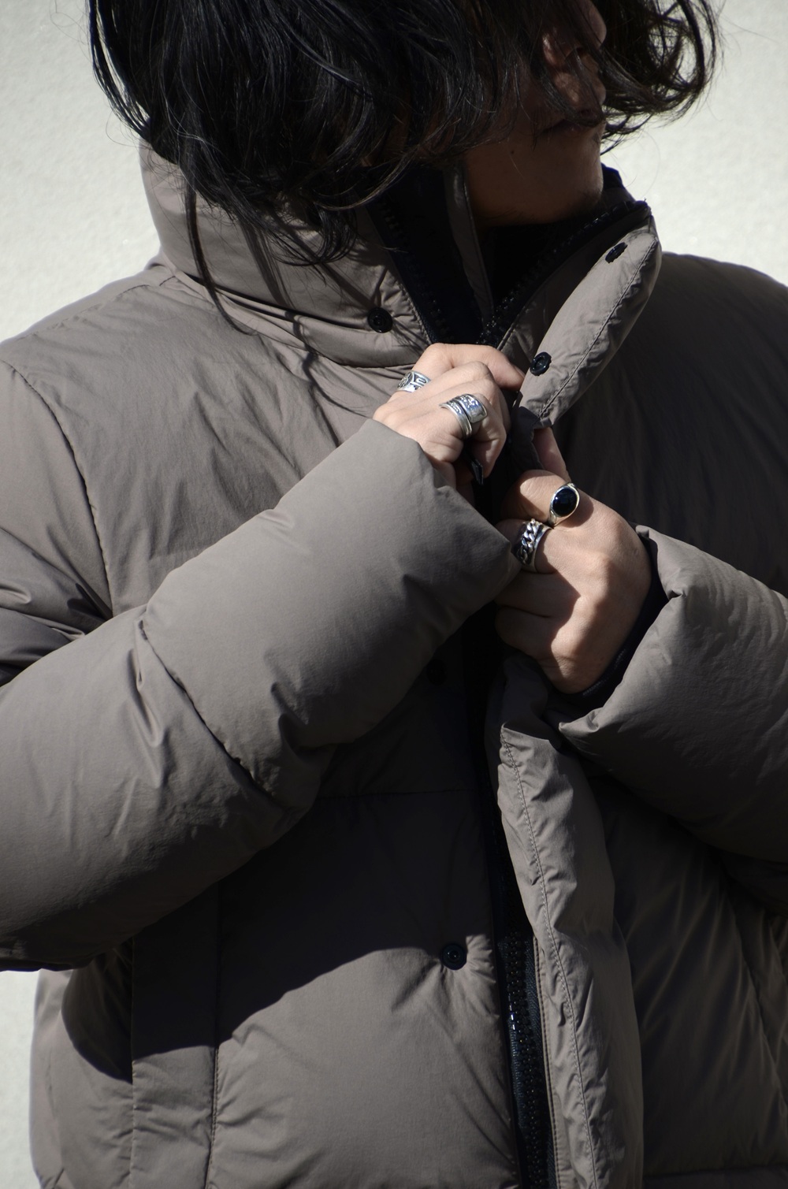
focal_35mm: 450
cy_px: 594
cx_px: 394
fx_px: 14835
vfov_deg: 4.6
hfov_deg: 3.0
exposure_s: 1/1000
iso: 125
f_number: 6.3
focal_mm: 300
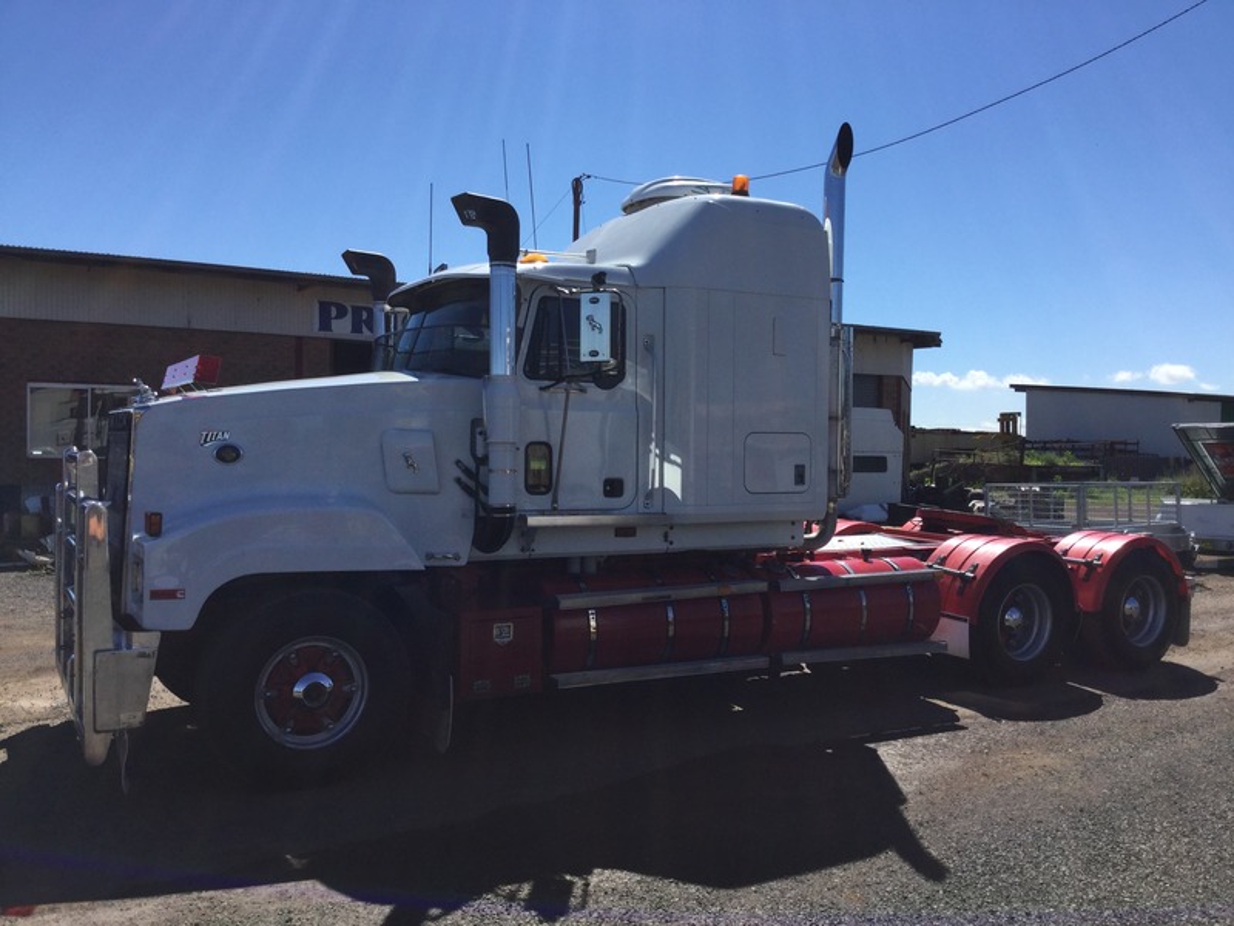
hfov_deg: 58.4
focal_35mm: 31
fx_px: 1105
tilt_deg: -2.1
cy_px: 463
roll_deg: -0.6
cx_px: 617
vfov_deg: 45.4
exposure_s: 1/1812
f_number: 2.4
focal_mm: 3.3
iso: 25
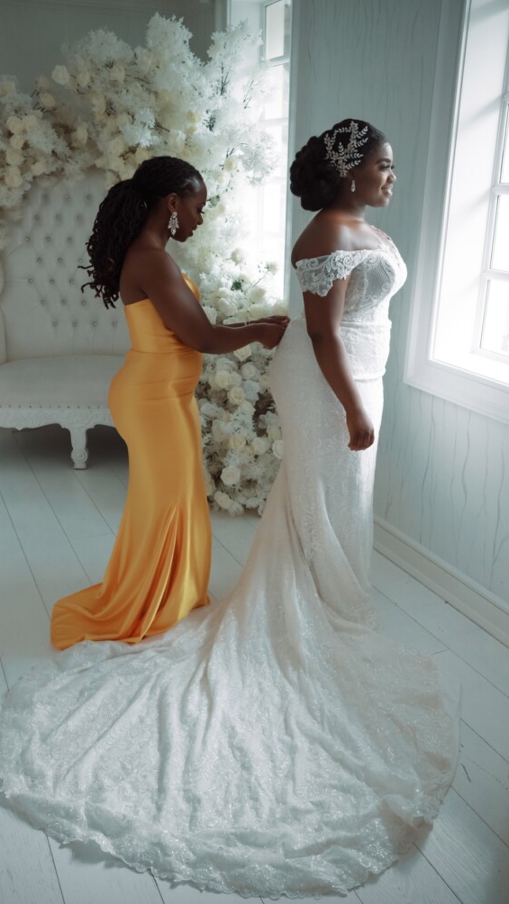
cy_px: 453
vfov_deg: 61.8
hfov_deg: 37.2
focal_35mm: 32
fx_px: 756
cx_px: 238
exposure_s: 1/500
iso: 6400
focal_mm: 29.5
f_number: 5
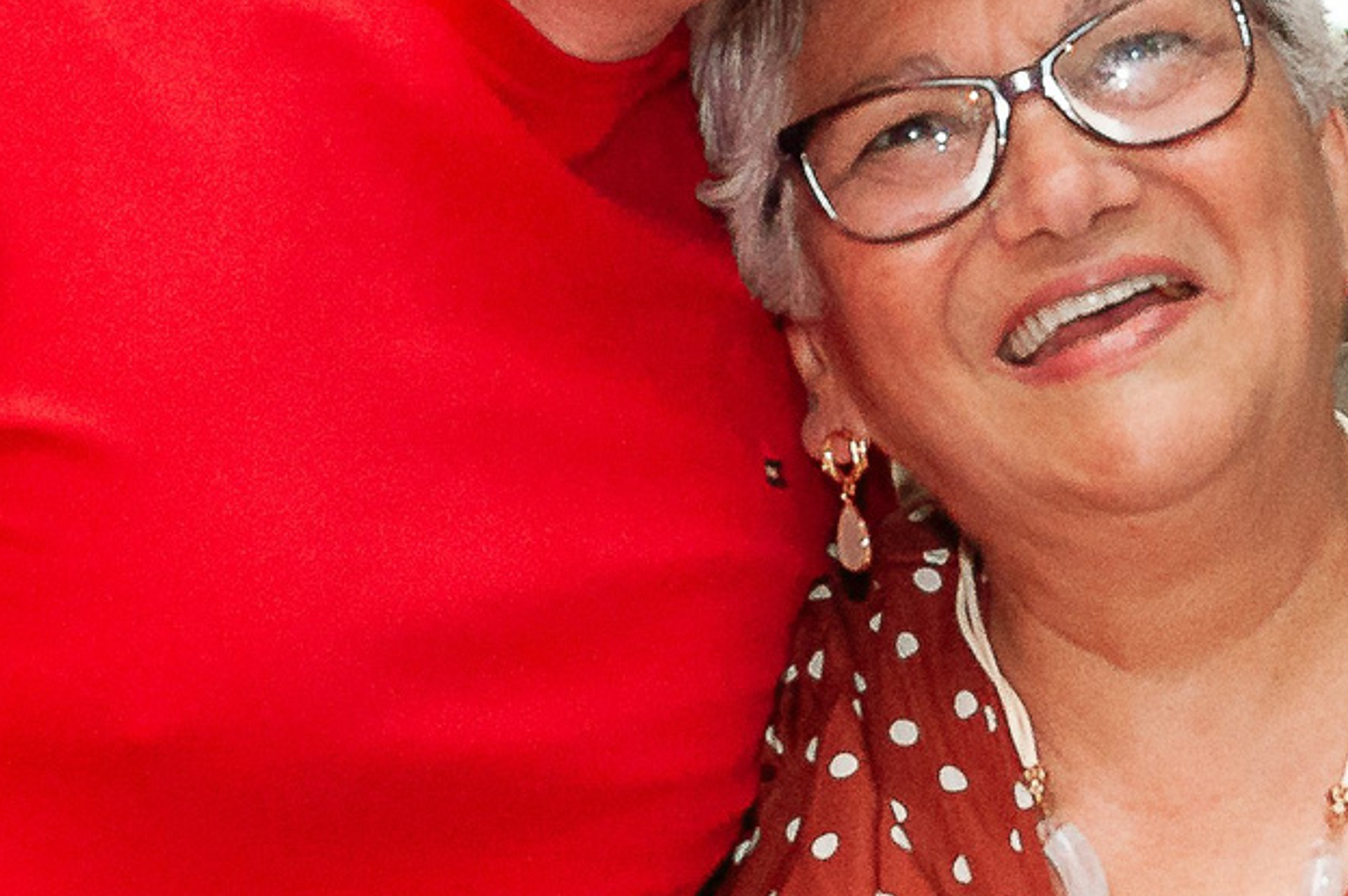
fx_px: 8192
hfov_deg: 9.4
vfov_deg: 6.3
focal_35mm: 219
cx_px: 1127
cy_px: 248
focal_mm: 35
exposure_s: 1/160
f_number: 3.5
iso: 800
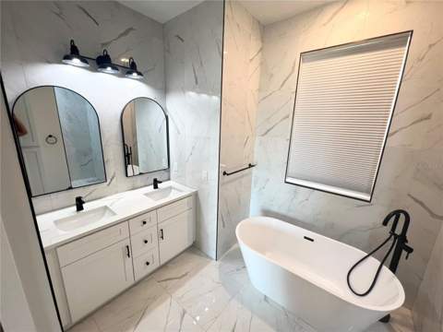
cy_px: 166
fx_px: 166
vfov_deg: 89.9
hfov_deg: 106.2
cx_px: 222
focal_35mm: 13
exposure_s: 1/120
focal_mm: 1.57
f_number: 1.8
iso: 200
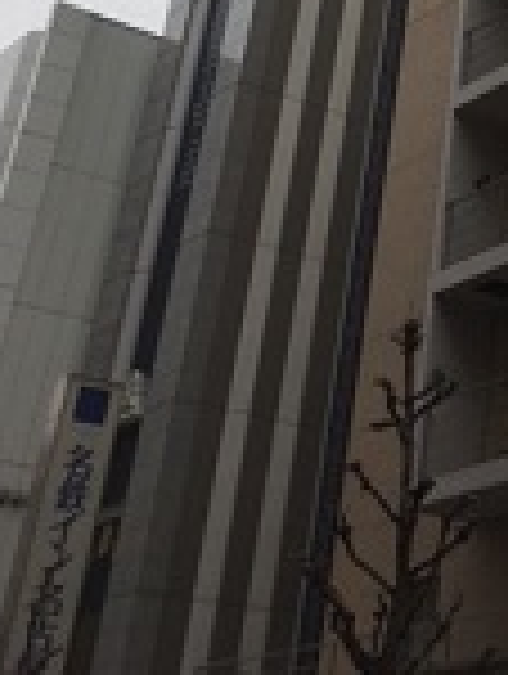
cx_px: 668
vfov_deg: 21.4
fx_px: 1580
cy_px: -248
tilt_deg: +36.2
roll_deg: -2.5
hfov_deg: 17.1
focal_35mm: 81
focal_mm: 4.15
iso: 25
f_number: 2.2
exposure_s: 1/630
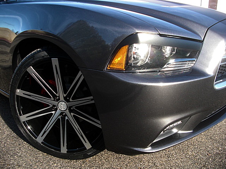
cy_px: 84
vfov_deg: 39.7
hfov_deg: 51.4
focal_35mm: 36
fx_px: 235
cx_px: 113
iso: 50
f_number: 2.8
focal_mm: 6.3
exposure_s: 1/125
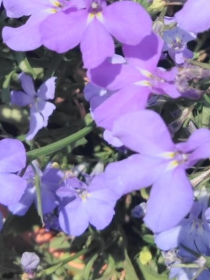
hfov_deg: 19.5
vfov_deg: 25.4
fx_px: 607
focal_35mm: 75
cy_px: 44
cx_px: 160
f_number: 2.2
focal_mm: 3.46
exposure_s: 1/765
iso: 38
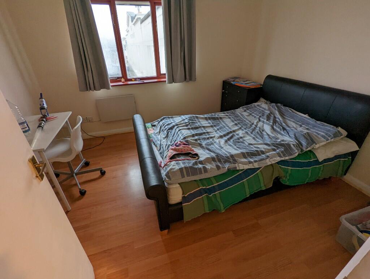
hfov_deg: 94.4
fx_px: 171
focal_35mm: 16
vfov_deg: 78.2
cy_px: 140
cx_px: 185
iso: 106
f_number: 2.2
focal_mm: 2.35
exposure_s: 1/44.4
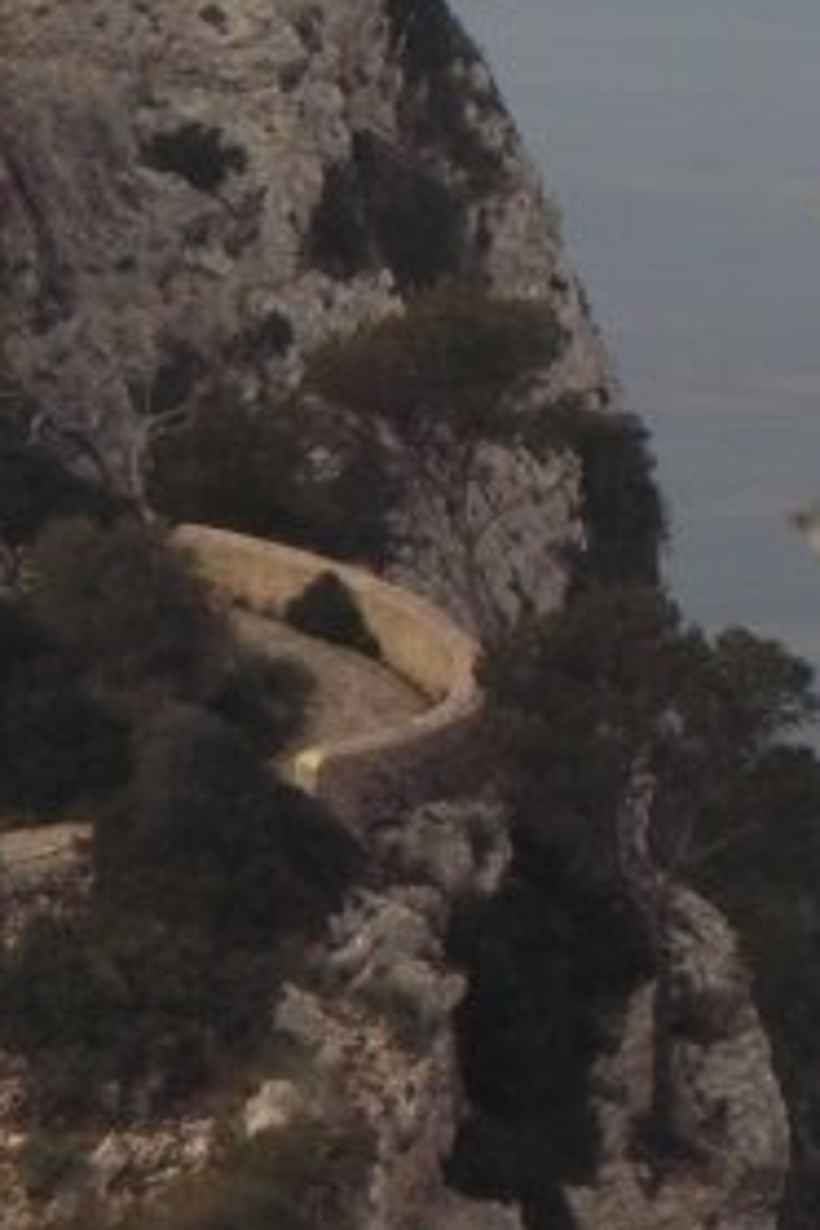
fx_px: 17355
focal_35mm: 508
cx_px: 2
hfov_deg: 2.7
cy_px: 132
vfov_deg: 4.1
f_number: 10
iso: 200
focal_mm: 96
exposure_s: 1/250
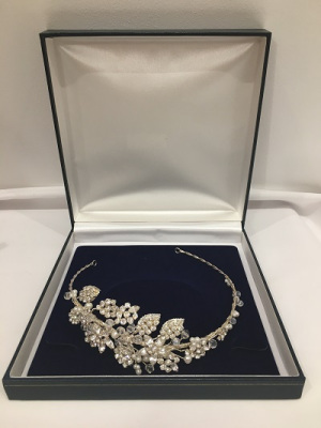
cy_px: 214
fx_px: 359
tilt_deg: -27.8
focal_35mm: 29
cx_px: 160
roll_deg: +0.7
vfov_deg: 61.7
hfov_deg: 48.2
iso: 80
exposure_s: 1/33
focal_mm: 4.15
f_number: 2.2
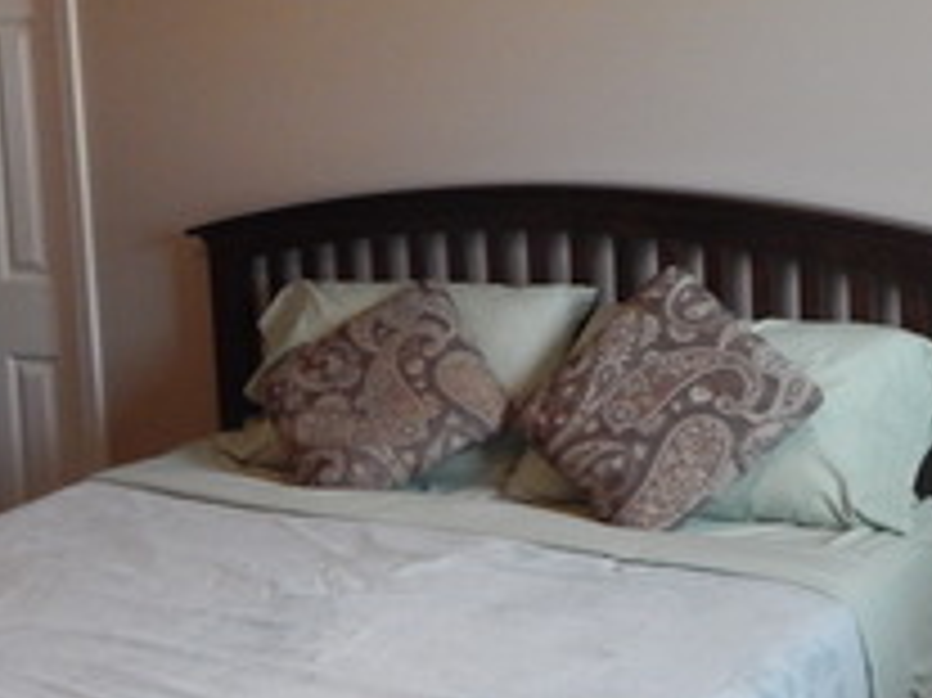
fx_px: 1910
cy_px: 167
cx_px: 279
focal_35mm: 71
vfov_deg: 20.5
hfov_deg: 27.2
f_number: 3
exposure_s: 1/30
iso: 320
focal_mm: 4
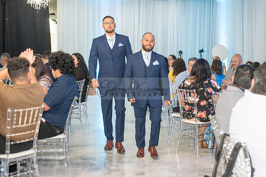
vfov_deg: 24.6
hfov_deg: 36.1
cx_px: 147
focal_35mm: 55
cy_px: 79
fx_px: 407
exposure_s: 1/160
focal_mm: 50
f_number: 3.2
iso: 1000
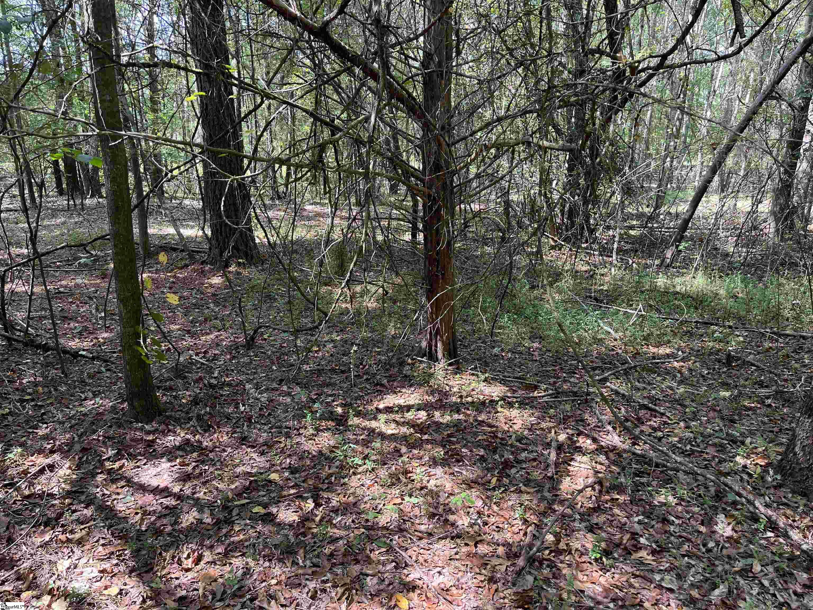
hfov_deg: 67.3
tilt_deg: -17.8
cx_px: 406
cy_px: 305
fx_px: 611
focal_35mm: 26
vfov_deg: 53.1
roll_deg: -1.8
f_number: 1.6
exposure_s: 1/122
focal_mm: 5.1
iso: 100
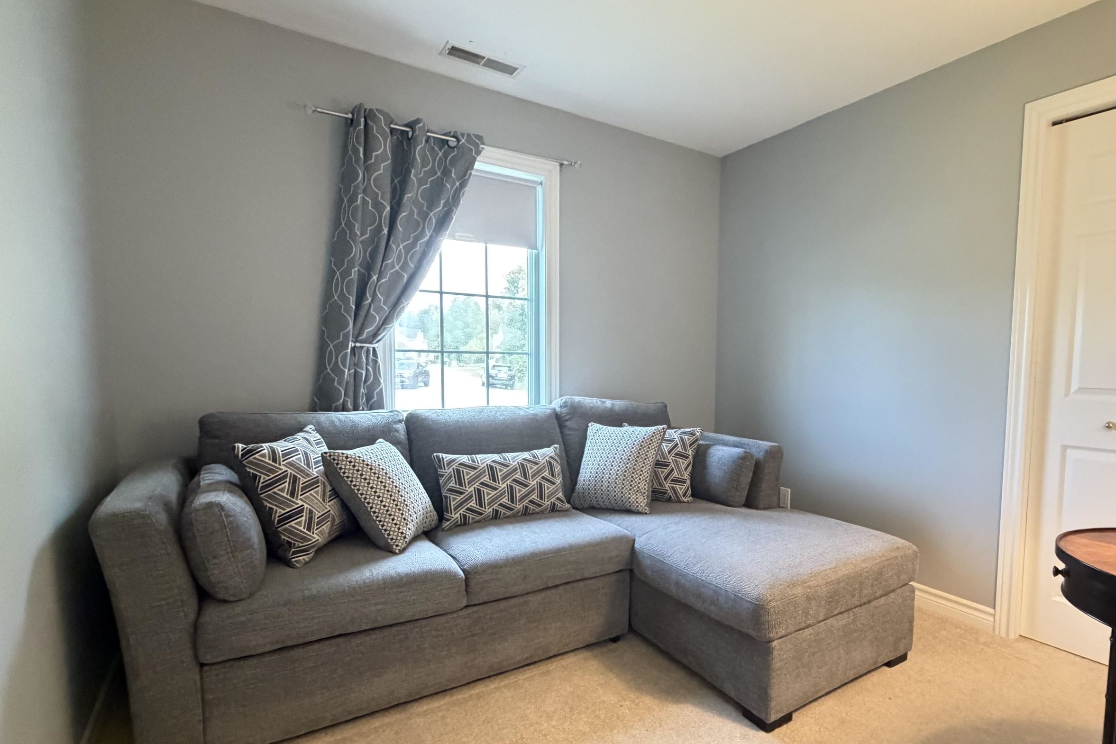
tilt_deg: -4.0
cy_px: 406
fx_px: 589
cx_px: 664
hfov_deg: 85.9
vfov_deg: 64.4
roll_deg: -0.9
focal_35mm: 19
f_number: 2.2
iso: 800
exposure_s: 1/60
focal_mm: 2.22
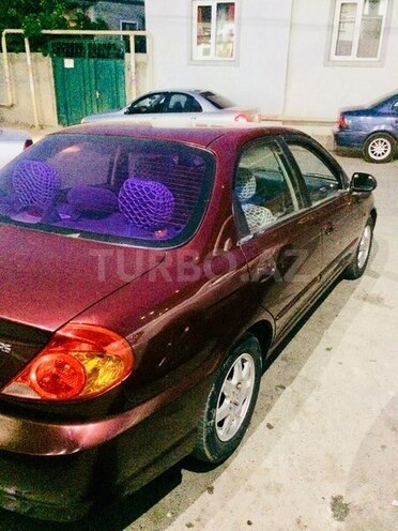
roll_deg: +0.1
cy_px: 266
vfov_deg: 61.7
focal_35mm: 29
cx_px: 199
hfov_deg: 48.2
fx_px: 445
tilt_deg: -24.8
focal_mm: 4.15
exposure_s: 1/17
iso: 500
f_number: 2.2
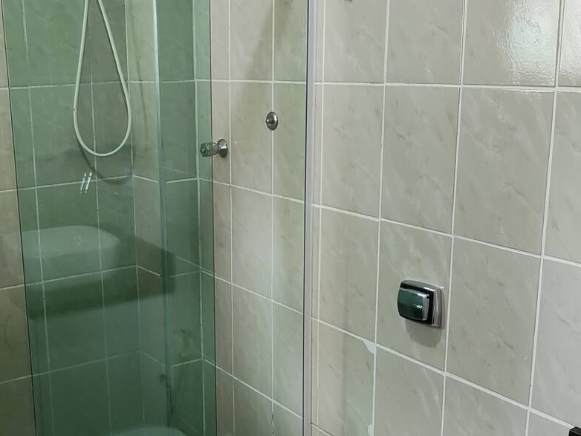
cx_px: 164
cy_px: 224
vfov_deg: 31.5
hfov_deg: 40.4
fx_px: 772
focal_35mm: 46
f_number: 1.79
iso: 458
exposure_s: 1/60
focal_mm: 4.71
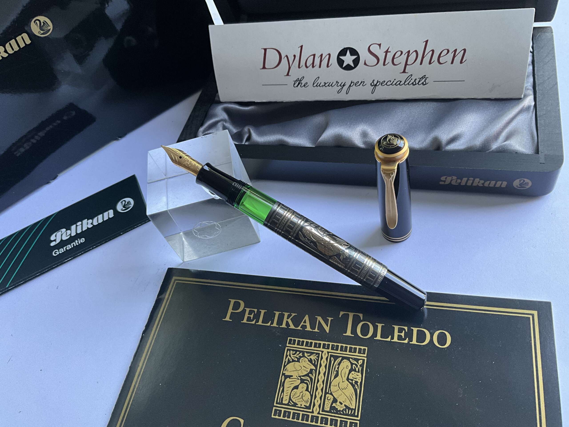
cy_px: 214
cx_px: 284
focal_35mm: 29
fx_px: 477
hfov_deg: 61.7
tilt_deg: -52.6
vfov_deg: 48.2
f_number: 1.8
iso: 64
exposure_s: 1/82
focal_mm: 3
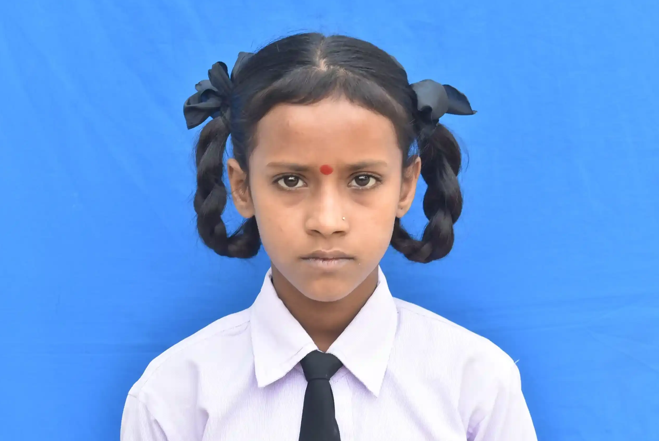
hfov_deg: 21.9
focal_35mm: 93
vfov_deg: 14.7
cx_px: 308
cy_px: 242
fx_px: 1704
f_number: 8
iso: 500
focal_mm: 52
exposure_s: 1/60
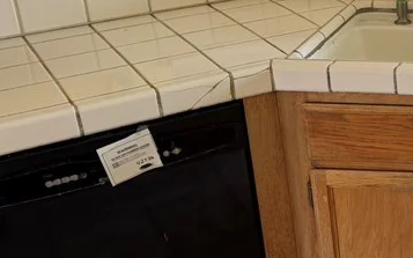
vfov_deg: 17.8
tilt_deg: -20.0
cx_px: 526
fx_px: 822
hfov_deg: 24.8
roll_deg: +0.4
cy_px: 102
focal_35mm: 73
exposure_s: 1/121
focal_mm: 6.76
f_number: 1.78
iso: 160
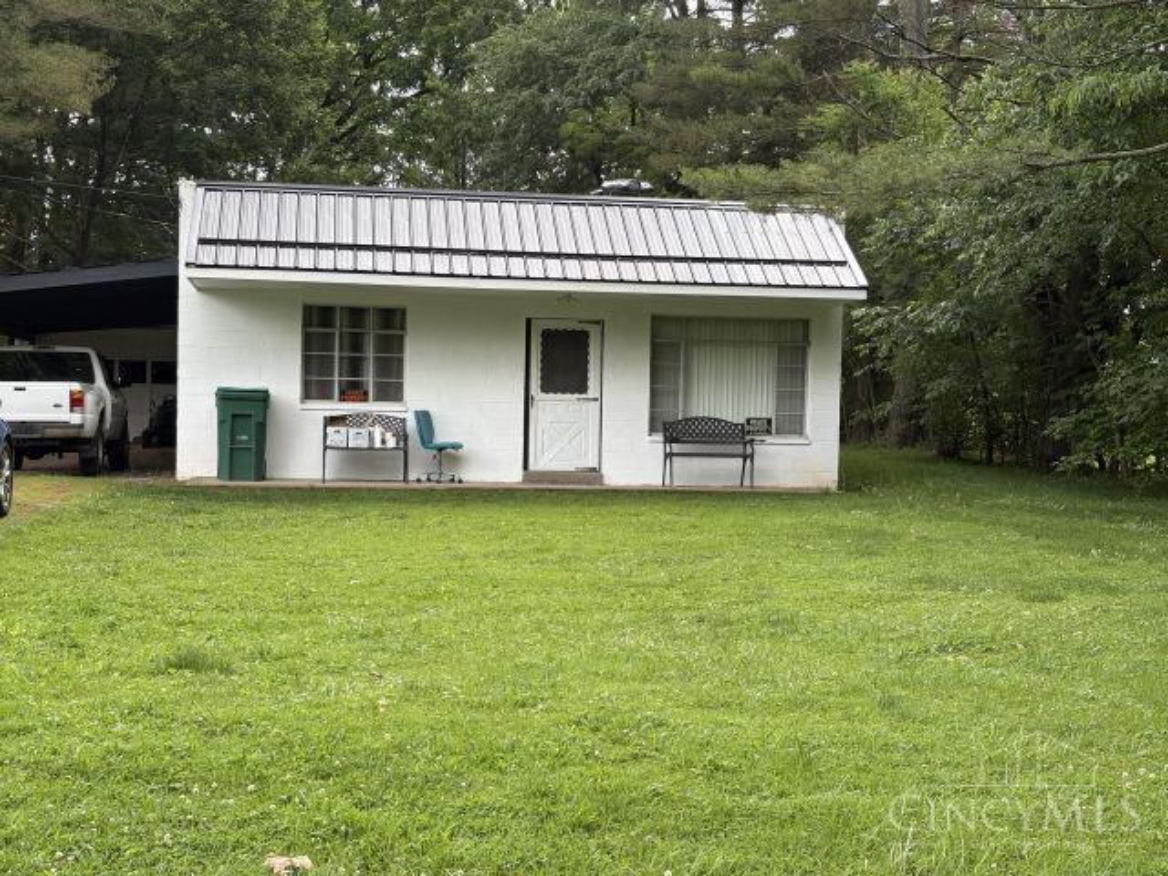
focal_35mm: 52
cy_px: 438
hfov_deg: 36.8
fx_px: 1755
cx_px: 584
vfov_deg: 28.0
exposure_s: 1/478
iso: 32
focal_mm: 5.96
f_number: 1.6
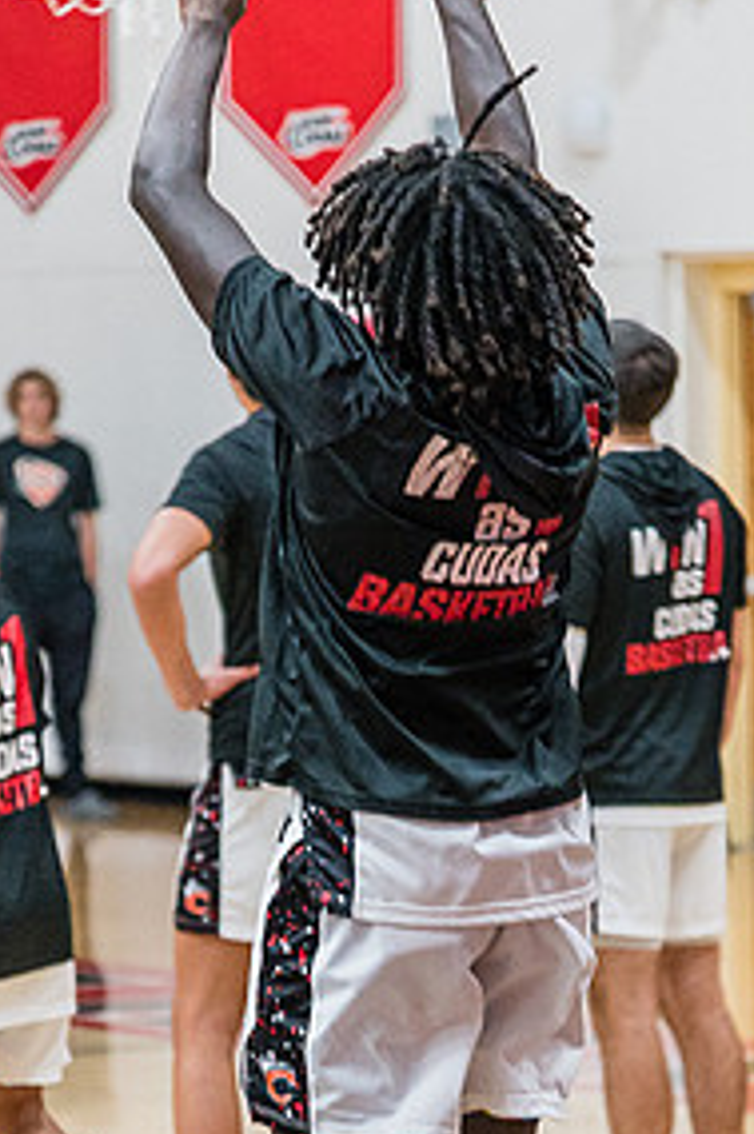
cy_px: 874
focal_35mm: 190
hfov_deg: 7.2
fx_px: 5976
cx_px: 385
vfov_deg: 10.8
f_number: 4
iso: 5000
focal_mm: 120
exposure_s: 1/320
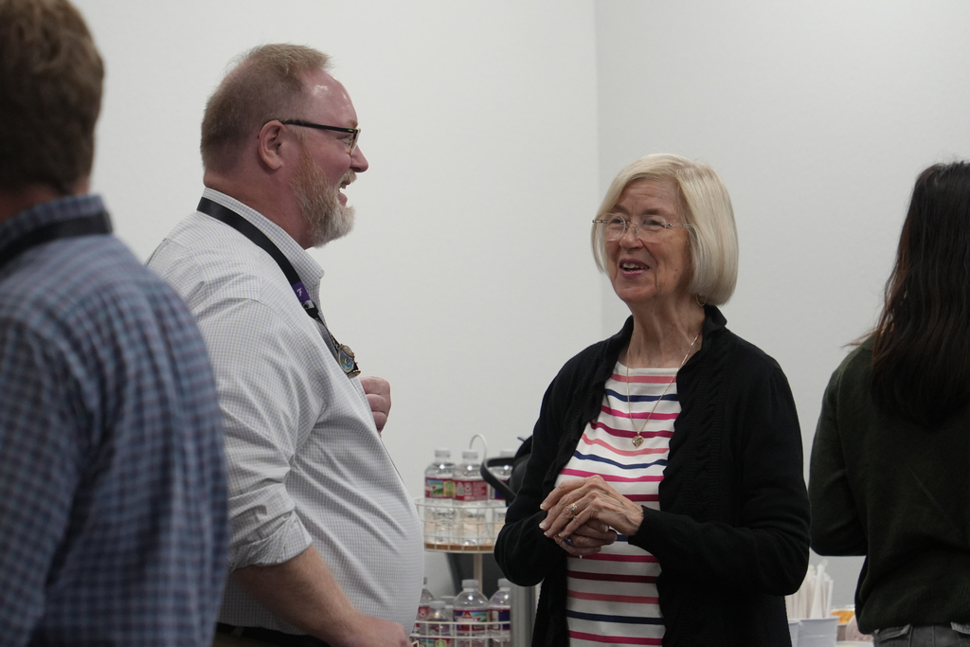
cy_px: 324
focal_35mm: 211
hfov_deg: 9.8
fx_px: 5686
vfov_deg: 6.5
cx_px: 485
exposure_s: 1/250
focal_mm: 141
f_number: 5
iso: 2000
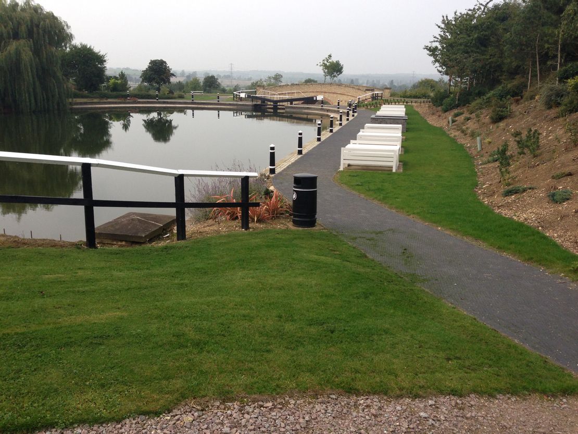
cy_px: 217
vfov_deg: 43.0
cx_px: 289
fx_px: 551
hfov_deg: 55.3
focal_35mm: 33
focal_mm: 4.12
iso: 80
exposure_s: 1/861
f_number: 2.4
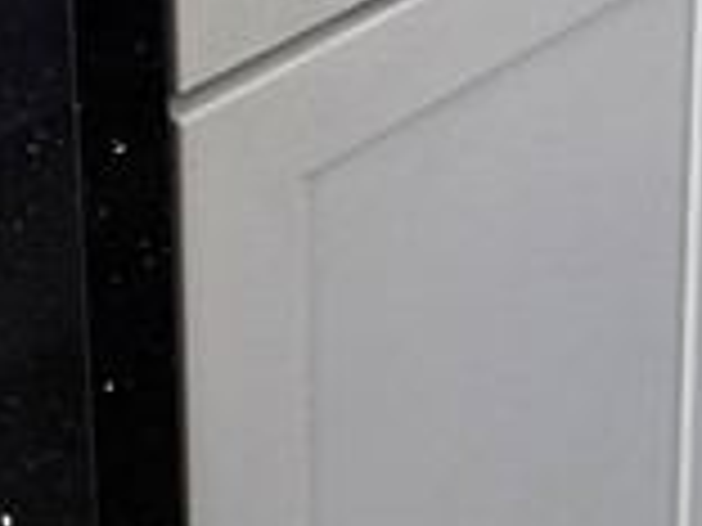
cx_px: 1107
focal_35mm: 151
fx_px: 3062
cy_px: -796
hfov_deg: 12.3
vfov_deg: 8.8
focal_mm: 6.3
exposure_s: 1/120
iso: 250
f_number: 1.7
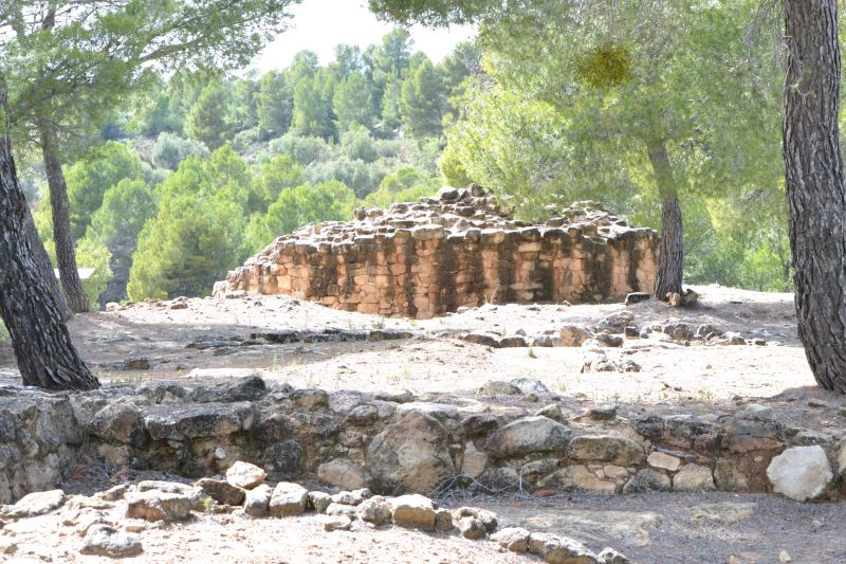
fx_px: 1938
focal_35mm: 82
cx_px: 423
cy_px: 282
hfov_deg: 24.6
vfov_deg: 16.5
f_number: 10
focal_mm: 55
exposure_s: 1/320
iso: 1600
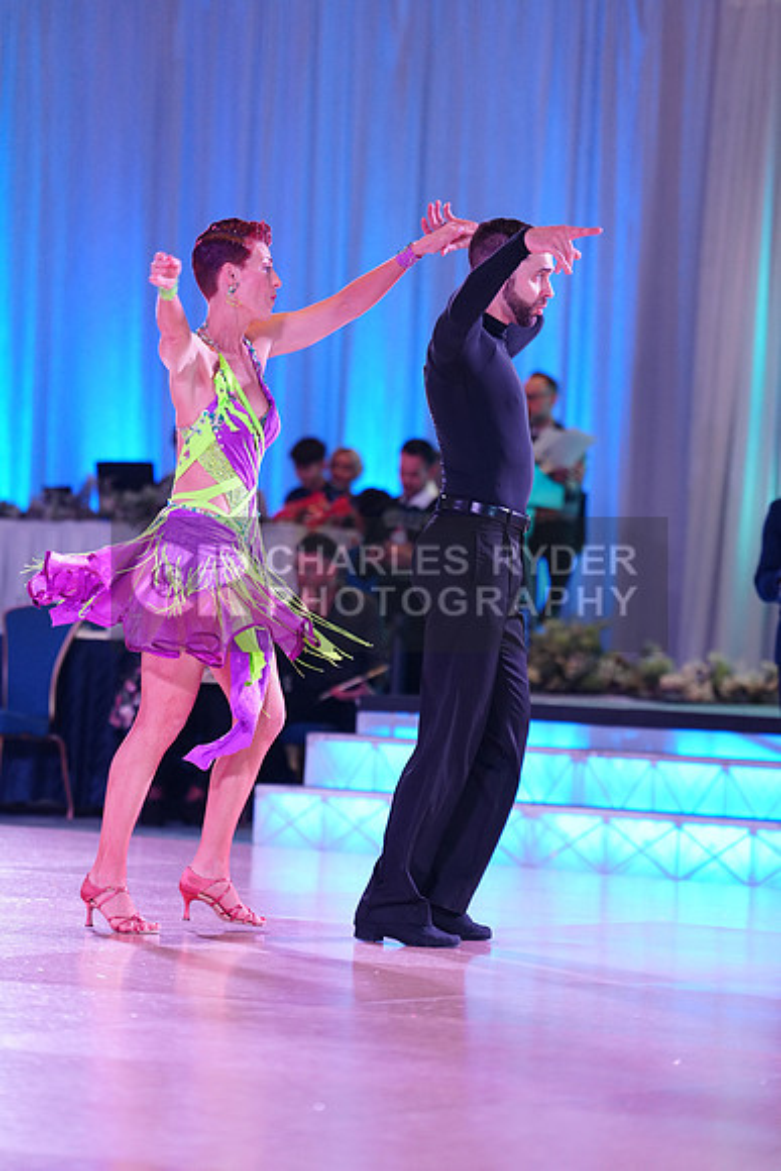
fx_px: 4228
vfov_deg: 15.8
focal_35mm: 130
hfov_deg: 10.6
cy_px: 586
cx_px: 390
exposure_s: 1/500
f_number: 2.8
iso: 2000
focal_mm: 130
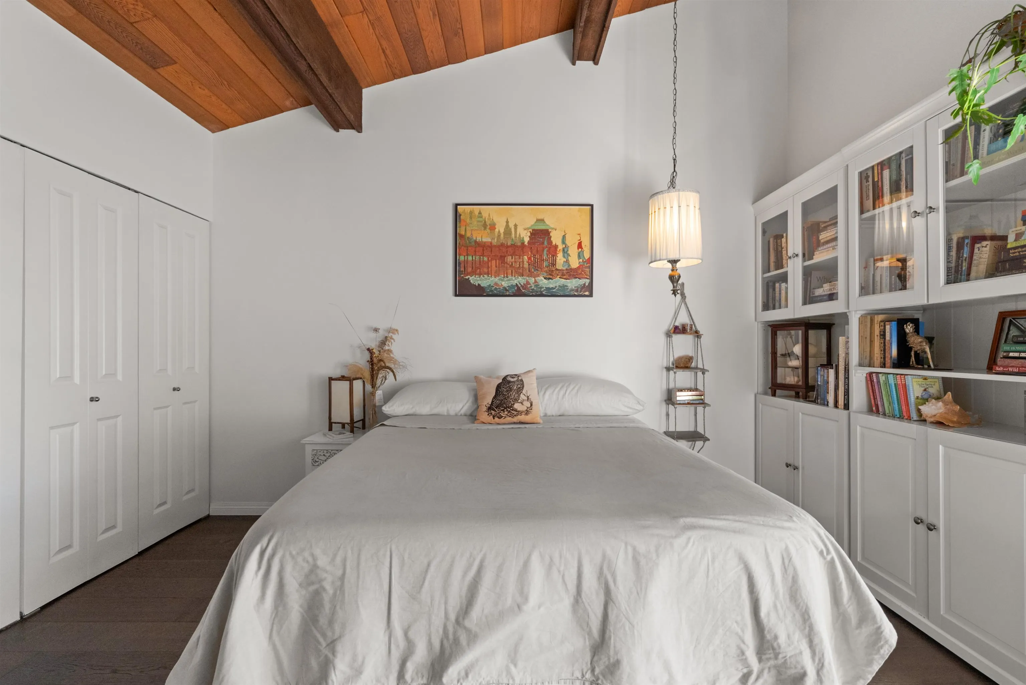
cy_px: 342
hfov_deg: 96.7
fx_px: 456
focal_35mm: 16
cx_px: 513
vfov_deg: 73.8
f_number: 10
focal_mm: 16
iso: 5000
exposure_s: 1/30
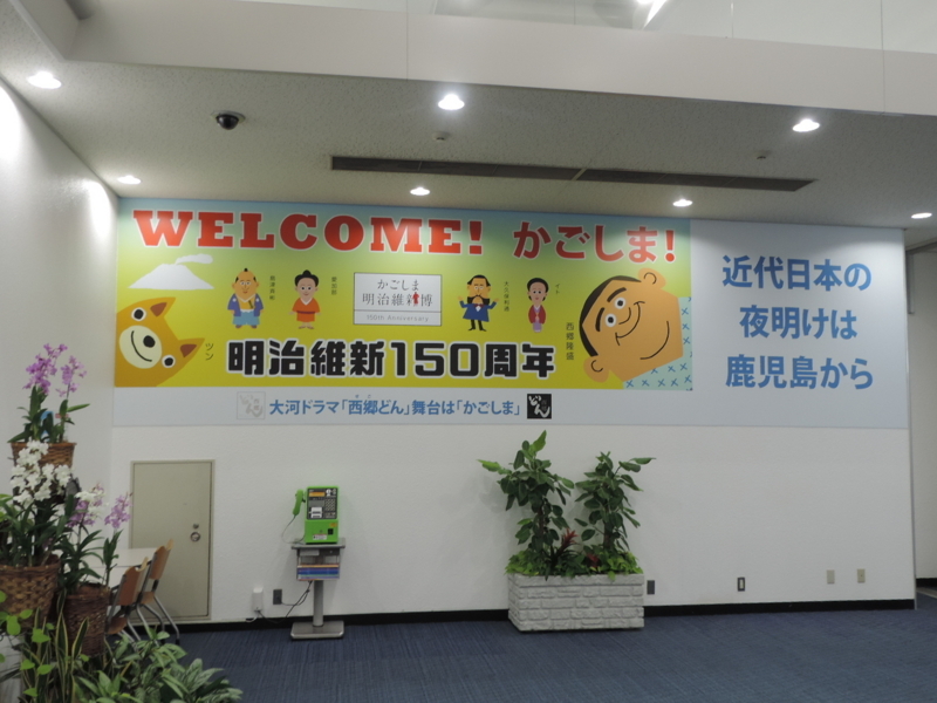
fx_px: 812
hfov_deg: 60.0
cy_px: 352
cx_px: 468
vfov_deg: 46.8
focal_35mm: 30
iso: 160
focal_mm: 5.3
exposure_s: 1/30
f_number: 3.1
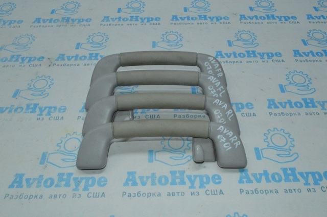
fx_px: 272
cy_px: 108
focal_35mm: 30
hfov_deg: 62.0
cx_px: 164
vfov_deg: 43.5
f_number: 16
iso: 4500
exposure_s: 1/200
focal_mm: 20
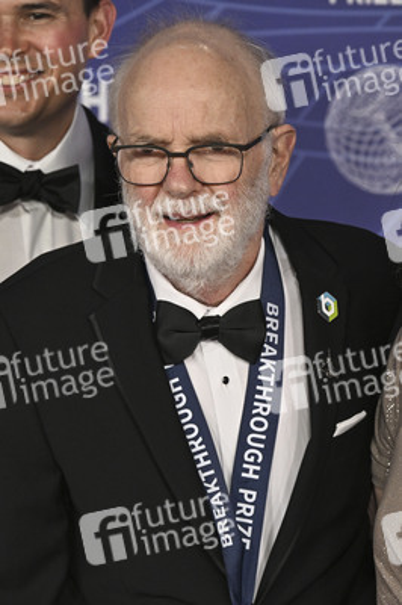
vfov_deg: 18.6
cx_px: 201
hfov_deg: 12.4
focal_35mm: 110
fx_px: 1846
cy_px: 302
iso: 2000
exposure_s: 1/320
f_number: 4.5
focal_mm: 110
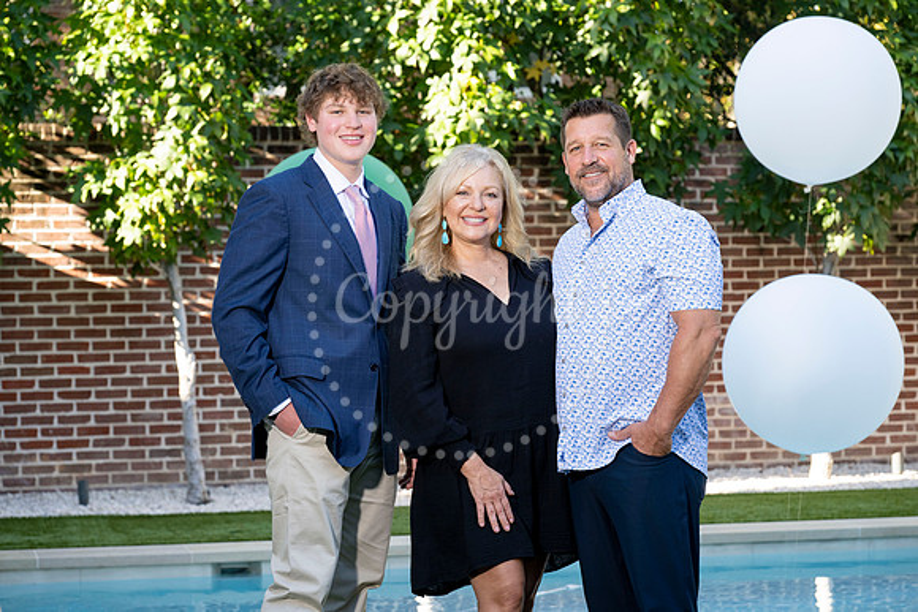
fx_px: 2346
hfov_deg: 22.1
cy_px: 306
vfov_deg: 14.9
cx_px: 459
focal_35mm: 92
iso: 400
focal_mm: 92
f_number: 5.6
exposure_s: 1/200
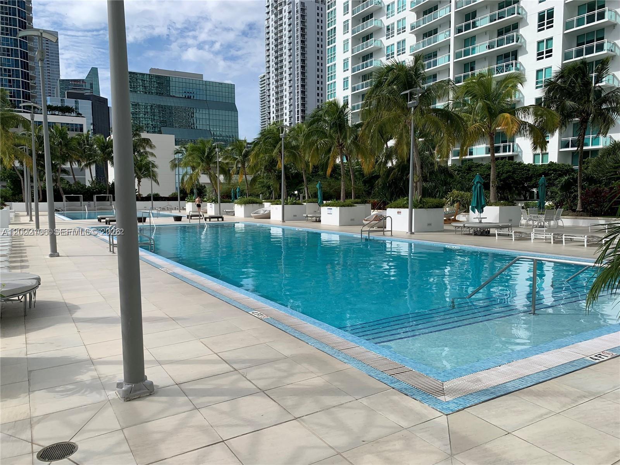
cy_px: 232
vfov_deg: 53.1
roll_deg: +0.1
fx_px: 466
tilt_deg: -6.0
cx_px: 310
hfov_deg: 67.3
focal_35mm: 26
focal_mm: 4.25
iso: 25
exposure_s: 1/3086
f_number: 1.8
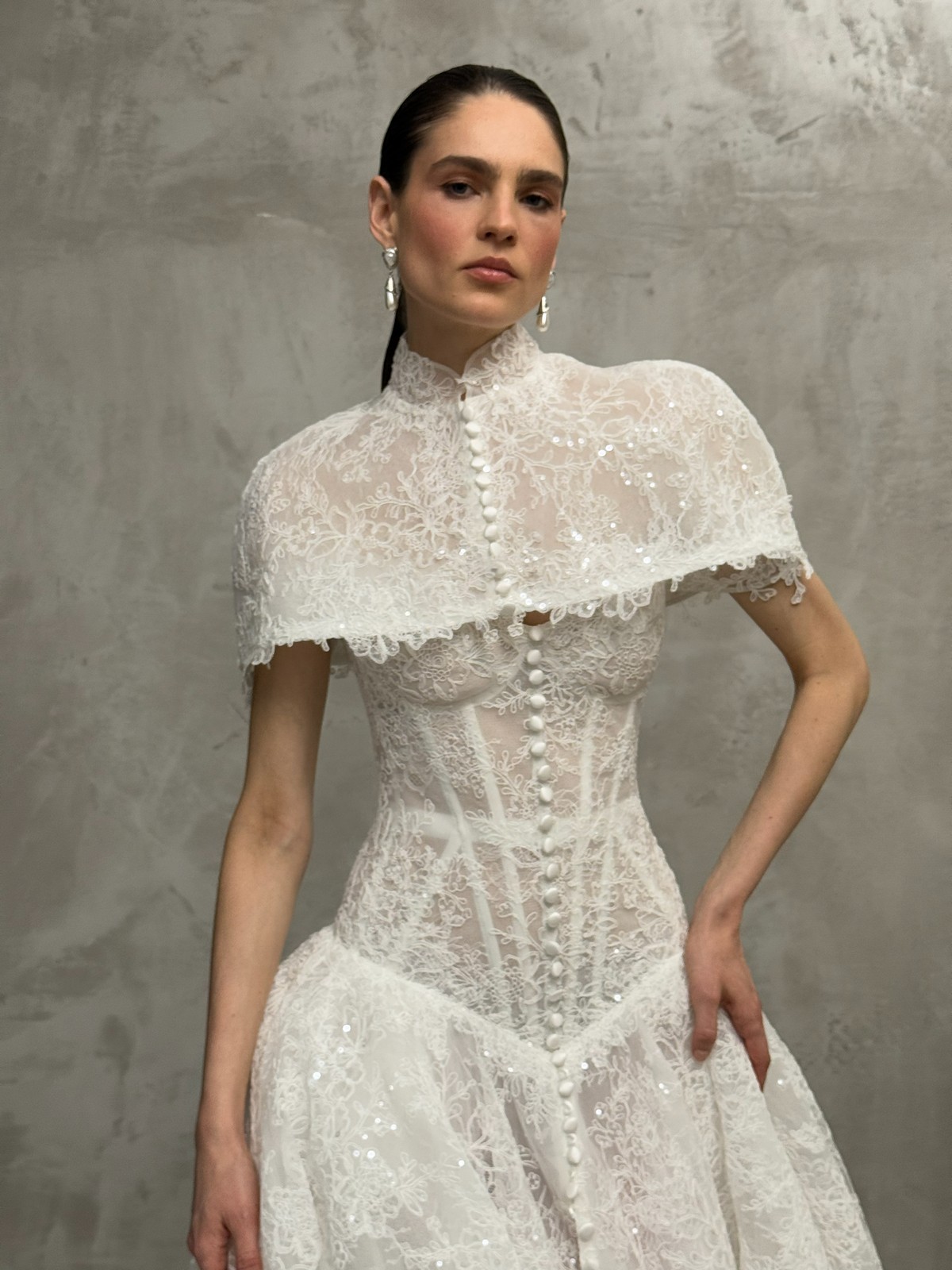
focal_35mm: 48
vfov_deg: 39.7
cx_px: 476
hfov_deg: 30.3
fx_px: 1760
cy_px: 635
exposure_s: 1/74
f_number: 1.78
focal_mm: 6.76
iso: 100
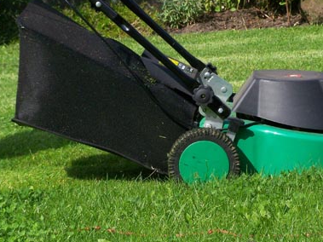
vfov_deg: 6.3
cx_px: 178
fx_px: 2192
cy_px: 125
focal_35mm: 235
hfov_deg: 8.4
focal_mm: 23.1
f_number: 4.5
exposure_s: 1/1000
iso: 160
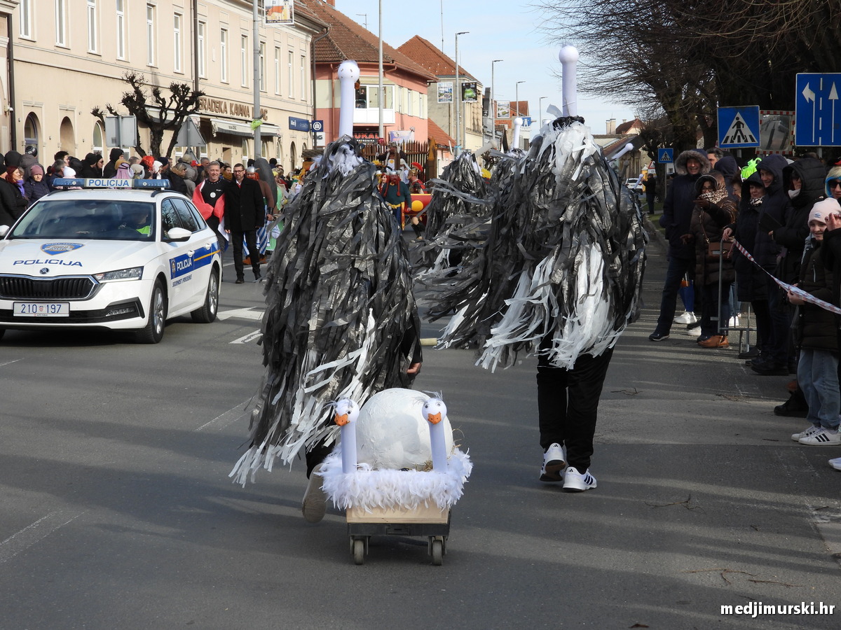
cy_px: 315
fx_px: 1944
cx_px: 420
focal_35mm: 80
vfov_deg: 18.4
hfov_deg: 24.4
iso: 100
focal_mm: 14.4
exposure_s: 1/640
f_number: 3.5
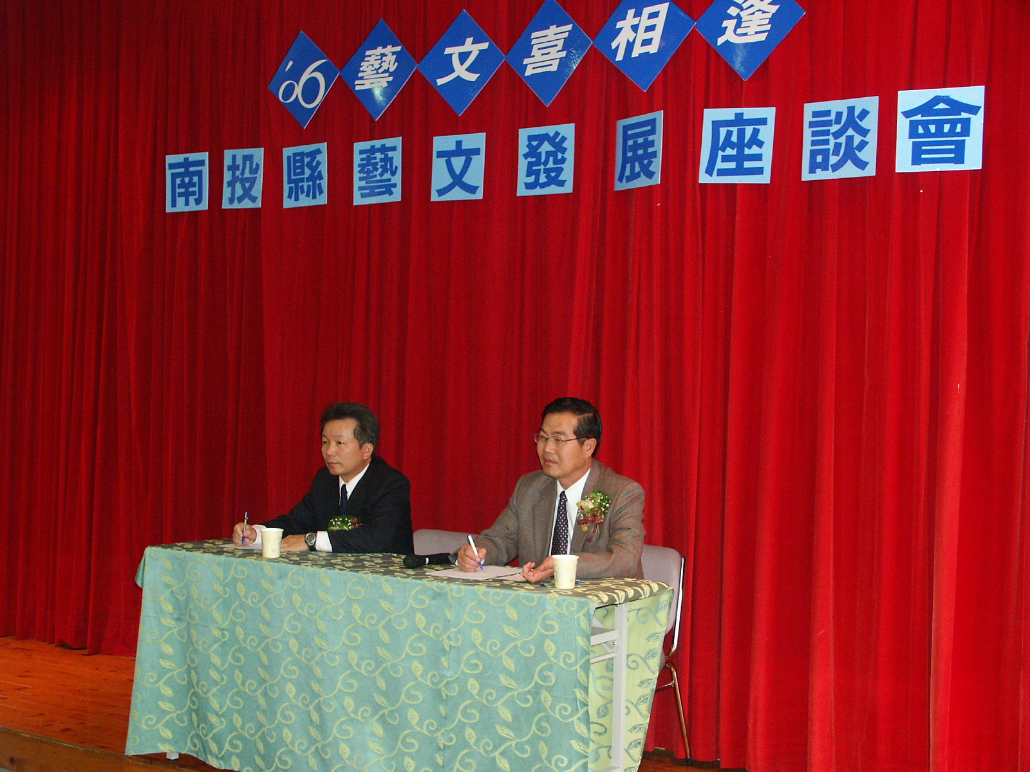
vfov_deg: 32.2
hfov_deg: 42.1
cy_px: 386
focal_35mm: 45
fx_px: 1339
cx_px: 515
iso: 200
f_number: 3.5
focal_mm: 11.75
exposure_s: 1/45
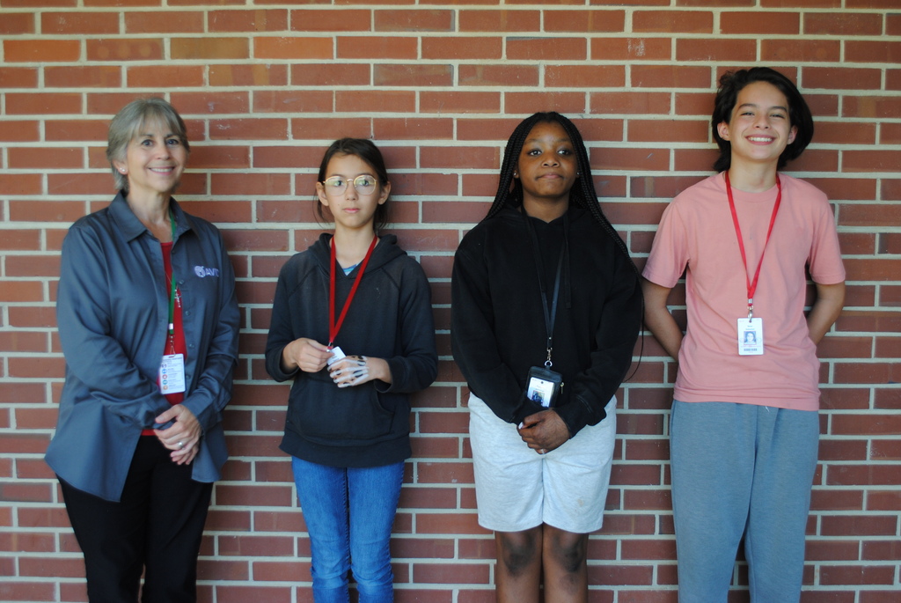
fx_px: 977
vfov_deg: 34.3
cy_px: 302
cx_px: 450
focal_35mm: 39
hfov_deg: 49.5
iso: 200
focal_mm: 26
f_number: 4.5
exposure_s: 1/80
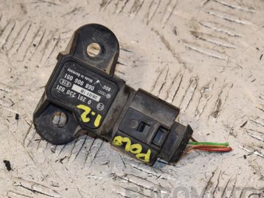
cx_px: 114
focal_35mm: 216
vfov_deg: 6.9
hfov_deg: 9.2
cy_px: 113
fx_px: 1645
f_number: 8
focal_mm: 105
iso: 800
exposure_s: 1/200
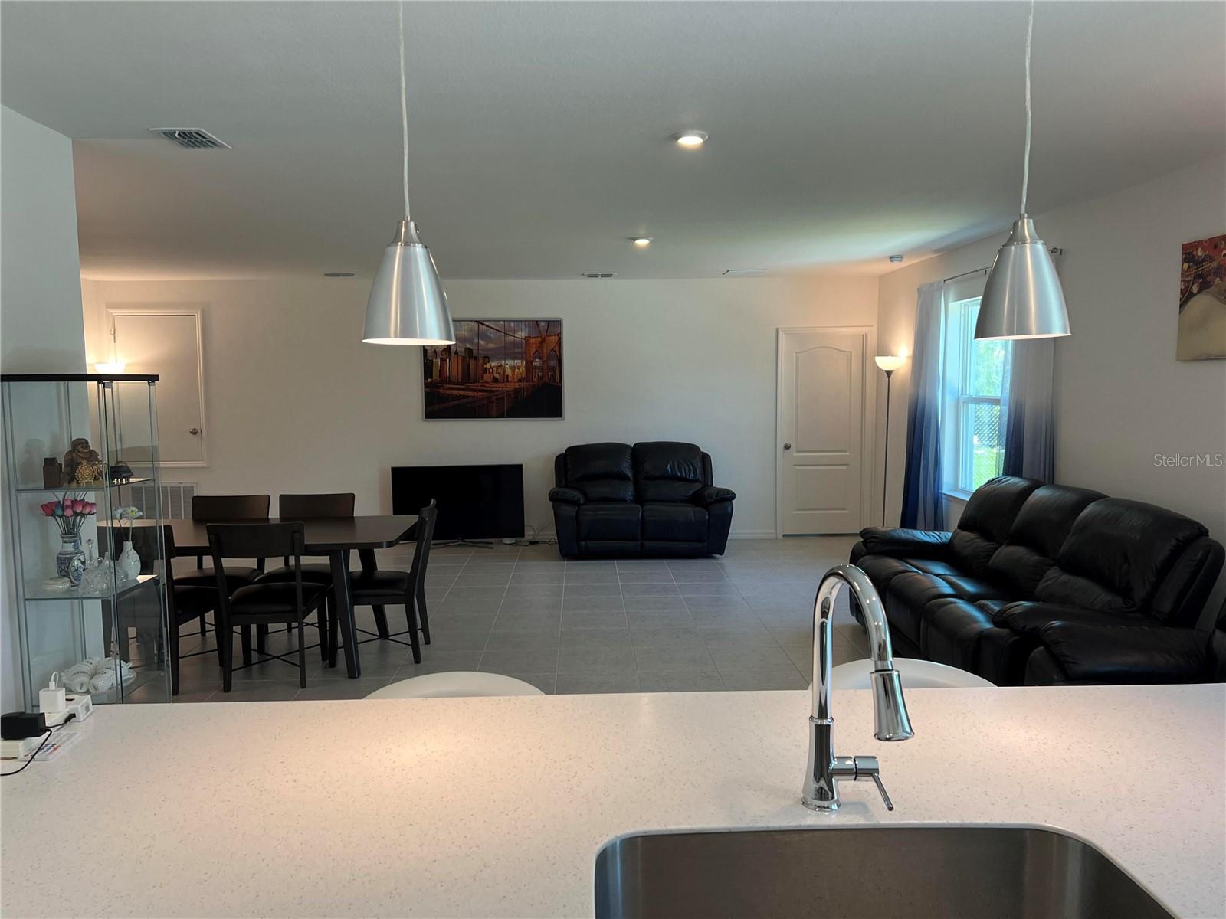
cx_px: 613
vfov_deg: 53.1
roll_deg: +0.4
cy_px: 460
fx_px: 921
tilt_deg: -7.4
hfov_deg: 67.3
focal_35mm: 26
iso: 50
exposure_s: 1/120
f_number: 1.5
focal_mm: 5.7
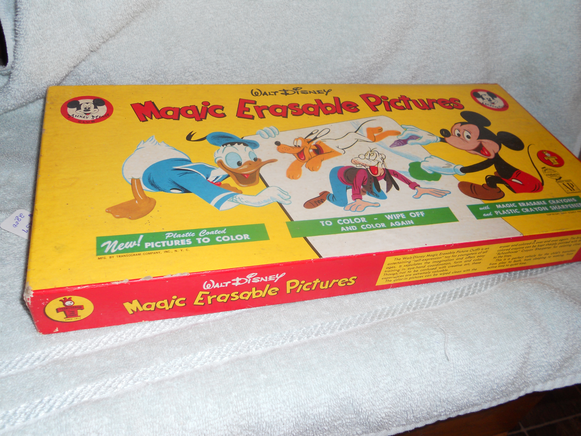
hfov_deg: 56.8
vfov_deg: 44.2
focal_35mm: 32
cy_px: 218
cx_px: 290
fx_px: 537
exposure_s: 1/25
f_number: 3.5
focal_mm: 5.8
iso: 80
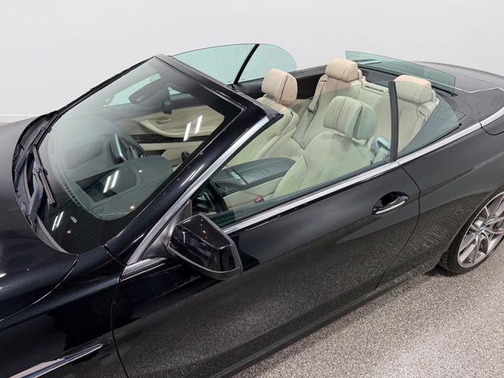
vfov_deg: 56.8
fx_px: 349
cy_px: 189
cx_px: 252
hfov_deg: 71.6
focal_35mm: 24
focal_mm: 6.76
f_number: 1.78
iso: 64
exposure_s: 1/120
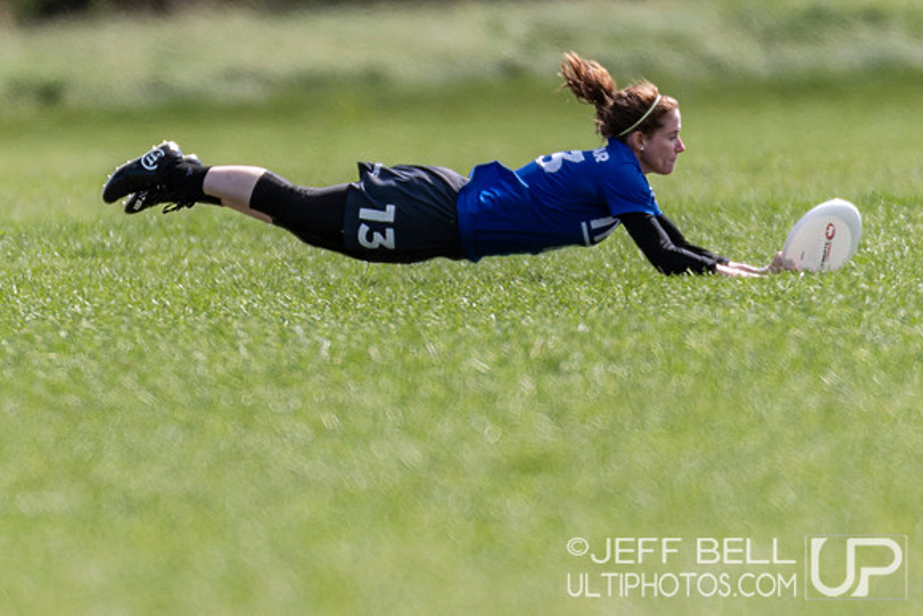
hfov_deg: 1.9
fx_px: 28299
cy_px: 61
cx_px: 394
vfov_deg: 1.2
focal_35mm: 1104
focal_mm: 400
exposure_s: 1/1250
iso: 180
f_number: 4
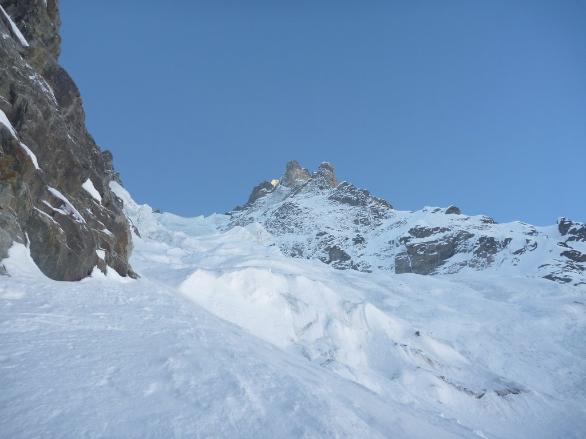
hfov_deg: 63.4
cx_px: 293
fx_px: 474
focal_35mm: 28
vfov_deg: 49.7
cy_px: 220
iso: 80
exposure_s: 1/250
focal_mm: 4.9
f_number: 3.3
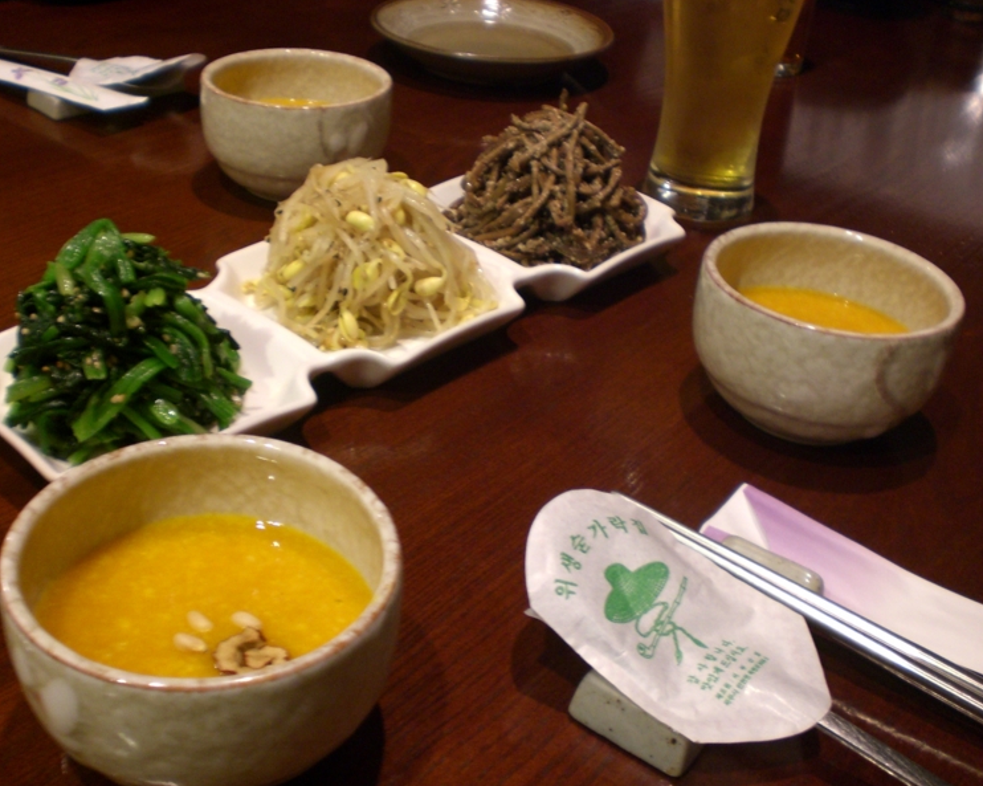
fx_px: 1163
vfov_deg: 37.3
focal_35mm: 40
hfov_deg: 45.8
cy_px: 391
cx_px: 462
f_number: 3.1
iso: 200
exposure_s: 1/10
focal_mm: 6.3
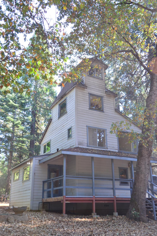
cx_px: 78
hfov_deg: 36.7
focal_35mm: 36
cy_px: 118
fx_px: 236
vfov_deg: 53.2
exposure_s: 1/200
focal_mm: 24
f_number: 5
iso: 500
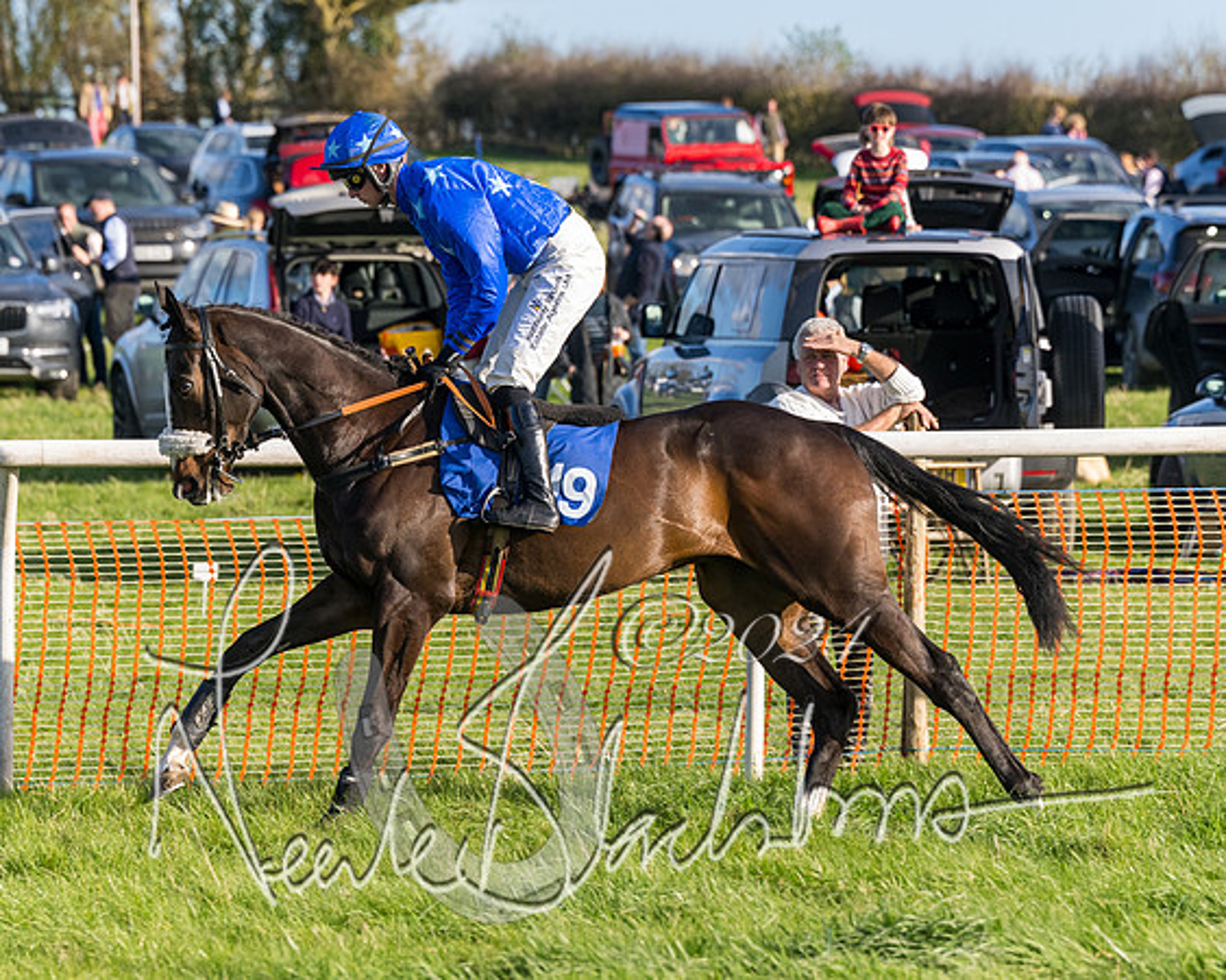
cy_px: 529
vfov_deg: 6.4
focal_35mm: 242
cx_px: 613
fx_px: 8767
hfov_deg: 8.0
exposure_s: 1/1600
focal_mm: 125
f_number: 4
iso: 400
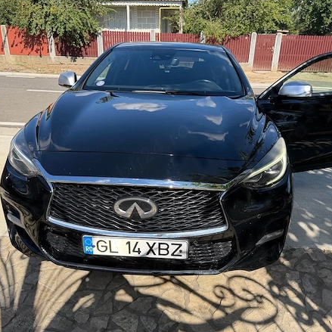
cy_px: 164
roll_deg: -1.0
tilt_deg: -21.1
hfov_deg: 55.6
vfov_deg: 55.6
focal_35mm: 29
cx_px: 171
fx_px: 315
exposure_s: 1/2907
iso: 100
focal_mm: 6.76
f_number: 1.78
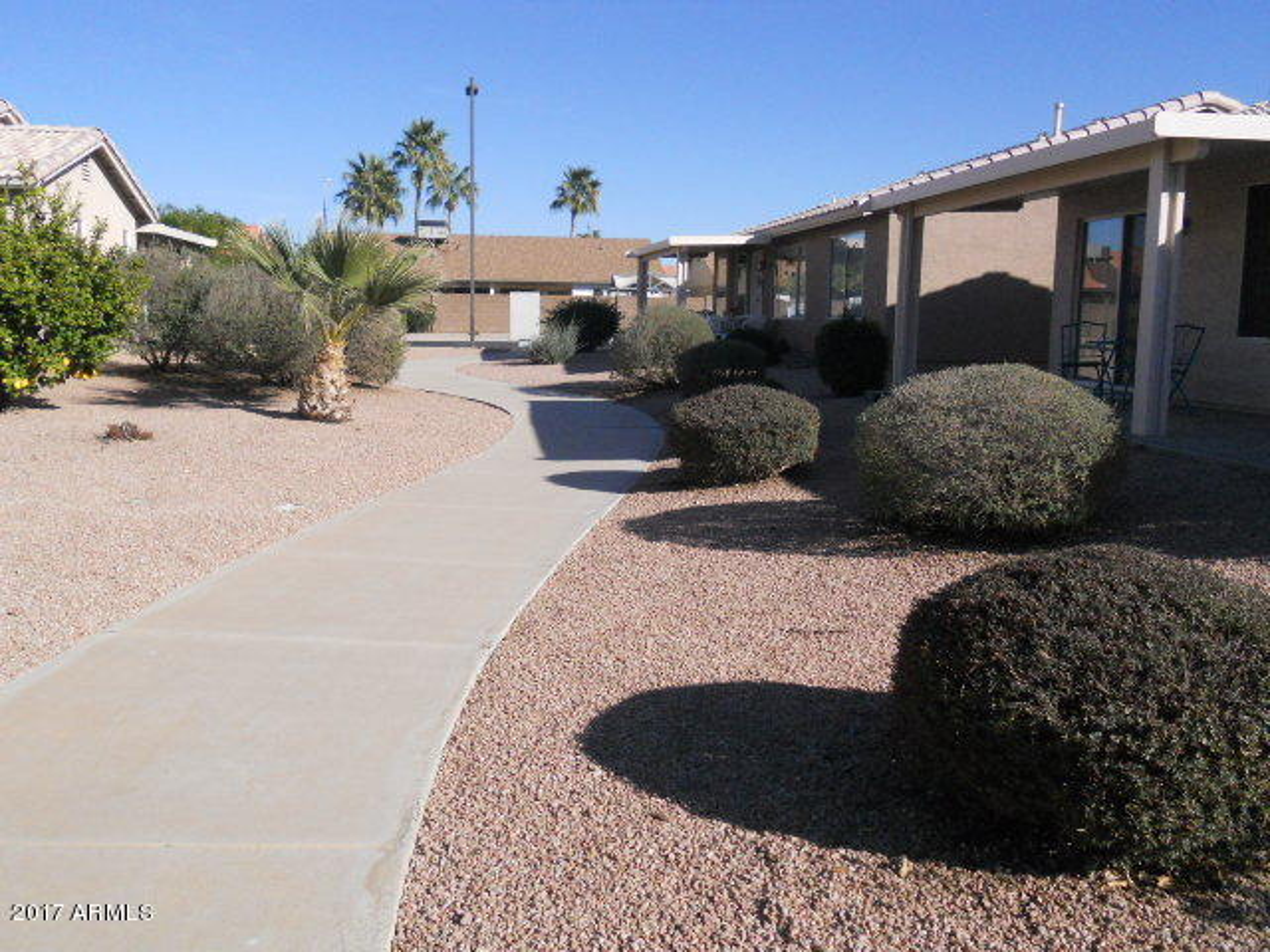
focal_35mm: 32
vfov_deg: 44.2
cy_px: 476
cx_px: 635
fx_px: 1174
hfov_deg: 56.8
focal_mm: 5.8
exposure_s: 1/640
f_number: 8.8
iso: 400
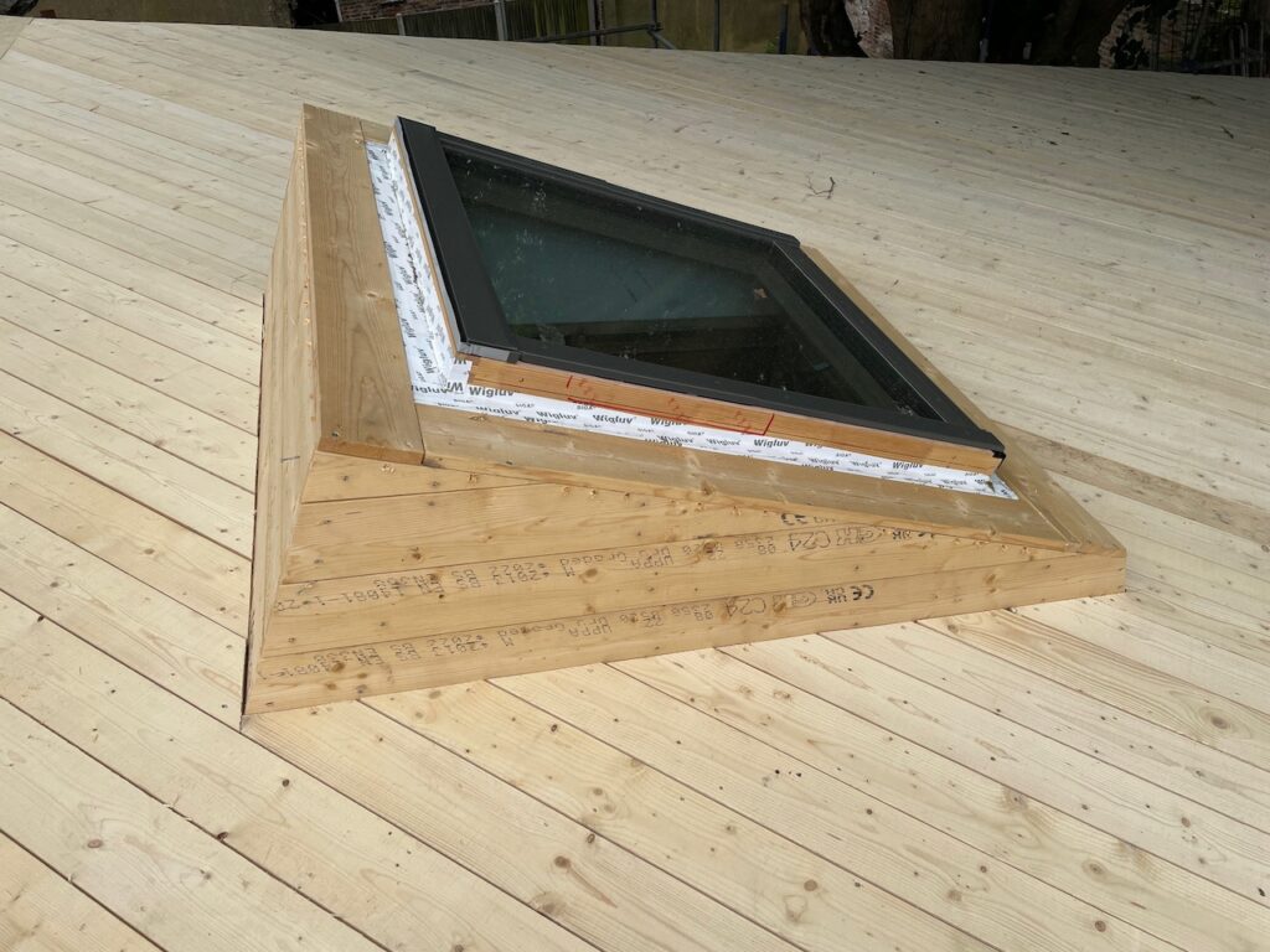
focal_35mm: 26
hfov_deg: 67.3
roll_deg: +2.6
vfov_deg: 53.1
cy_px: 476
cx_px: 635
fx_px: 954
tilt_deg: -38.2
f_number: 1.6
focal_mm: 4.2
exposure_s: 1/3125
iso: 32
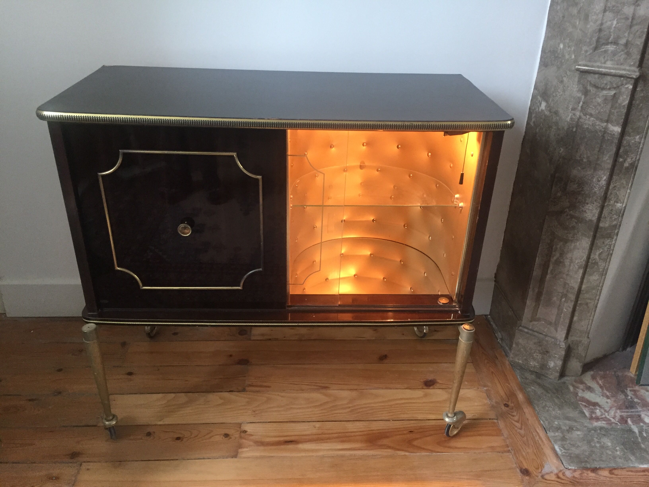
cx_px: 324
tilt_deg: -28.0
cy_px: 244
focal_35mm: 29
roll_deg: -2.5
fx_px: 544
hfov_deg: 61.7
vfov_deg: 48.2
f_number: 2.2
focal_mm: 4.15
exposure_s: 1/33
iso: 250
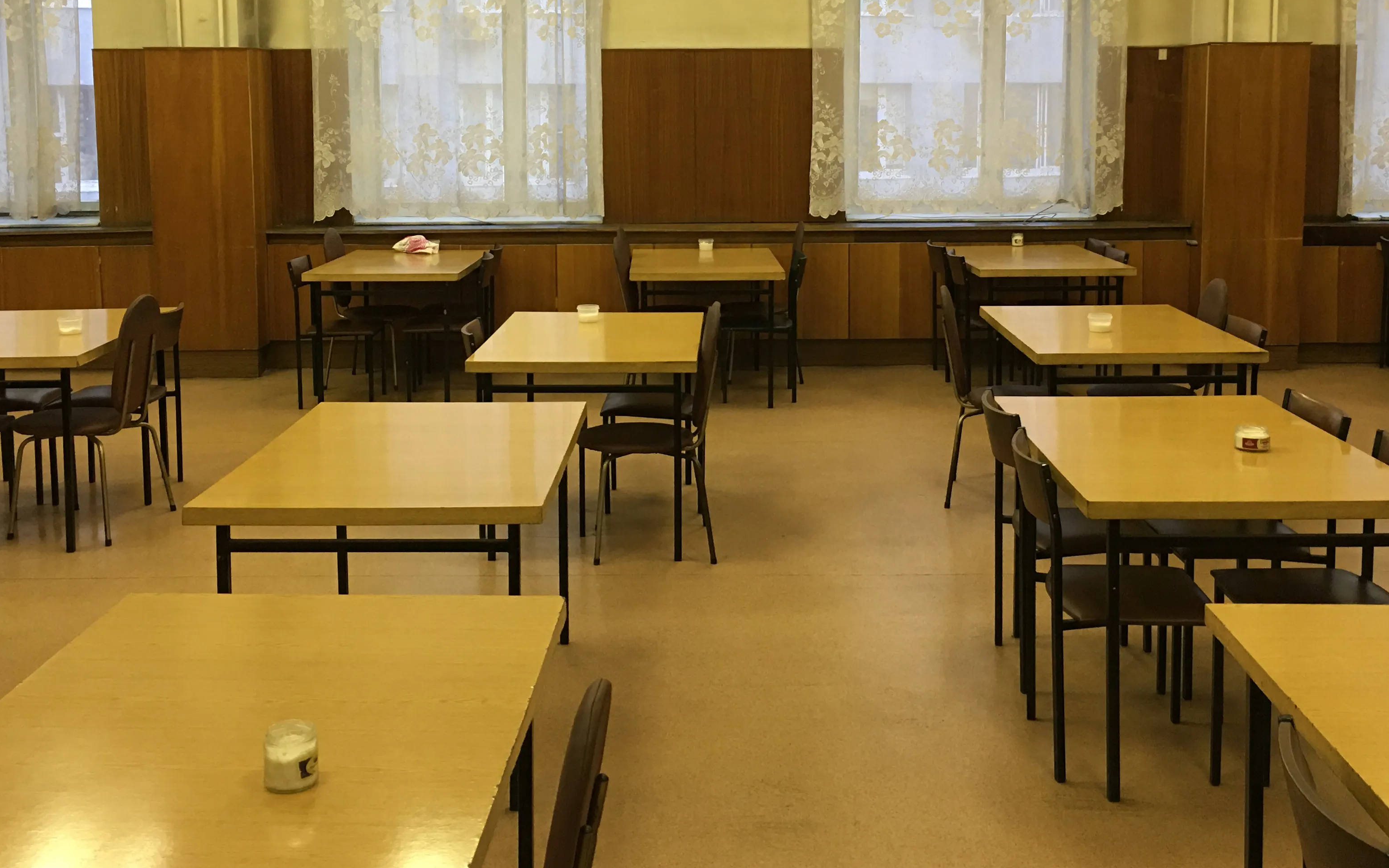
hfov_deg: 49.3
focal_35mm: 40
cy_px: 259
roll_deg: -0.5
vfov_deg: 31.6
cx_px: 701
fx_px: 1514
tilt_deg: -6.4
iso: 80
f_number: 2.2
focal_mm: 4.15
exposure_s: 1/17
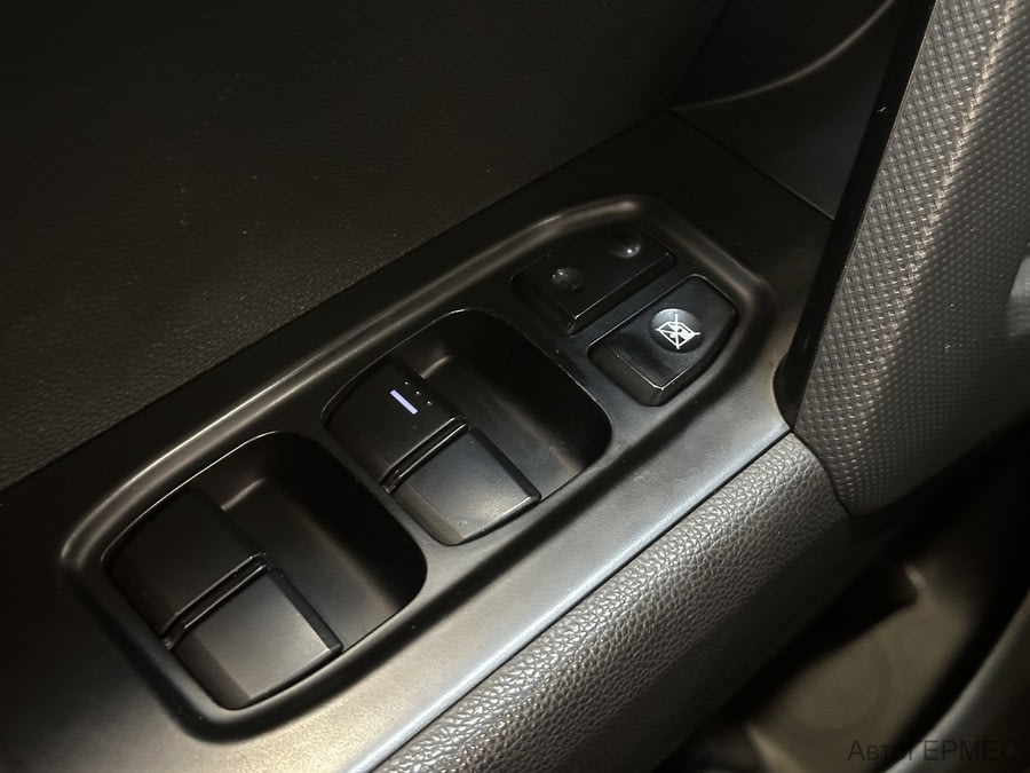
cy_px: 386
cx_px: 515
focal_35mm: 48
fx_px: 1428
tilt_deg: -48.8
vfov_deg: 30.3
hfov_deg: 39.7
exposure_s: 1/20
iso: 640
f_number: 1.78
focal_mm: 6.86
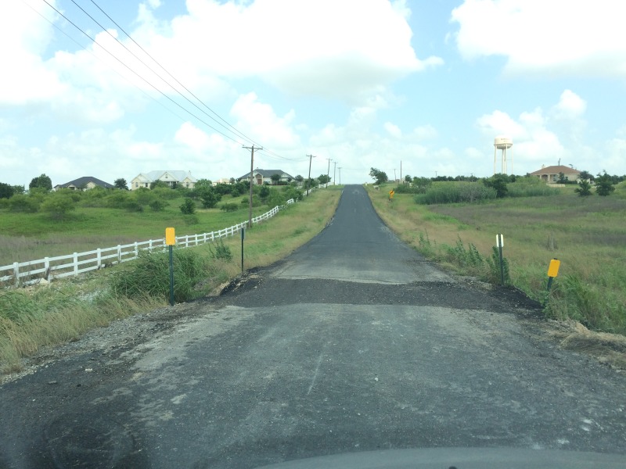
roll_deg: +0.5
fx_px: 524
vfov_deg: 48.2
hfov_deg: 61.7
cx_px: 313
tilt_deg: -4.3
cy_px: 234
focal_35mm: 29
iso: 32
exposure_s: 1/707
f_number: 2.2
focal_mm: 4.15
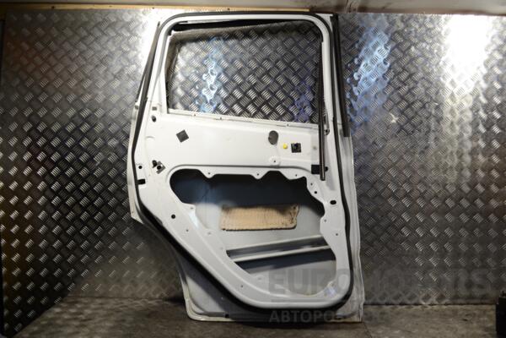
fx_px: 464
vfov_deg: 40.0
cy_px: 169
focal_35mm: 33
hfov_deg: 57.2
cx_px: 253
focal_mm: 22
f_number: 4
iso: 100
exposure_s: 1/80
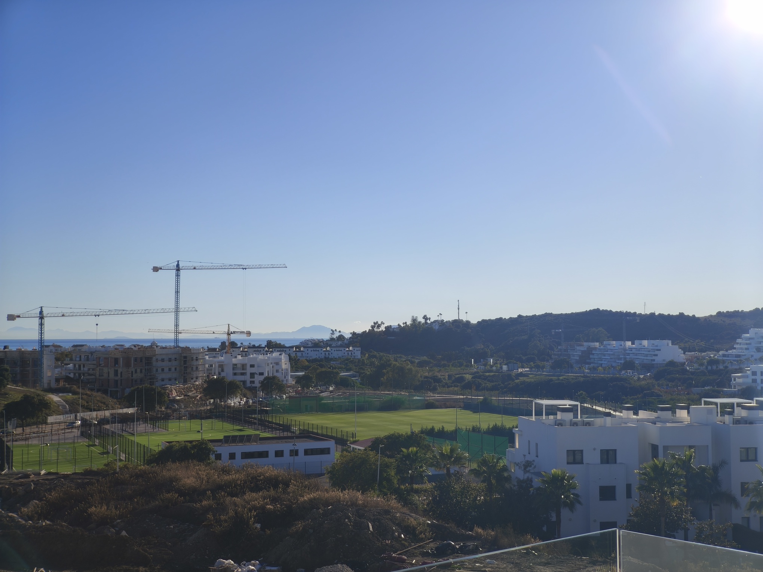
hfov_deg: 38.2
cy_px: 286
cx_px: 382
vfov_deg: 29.1
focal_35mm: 50
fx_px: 1102
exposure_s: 1/1179
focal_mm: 7.1
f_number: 1.9
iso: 50
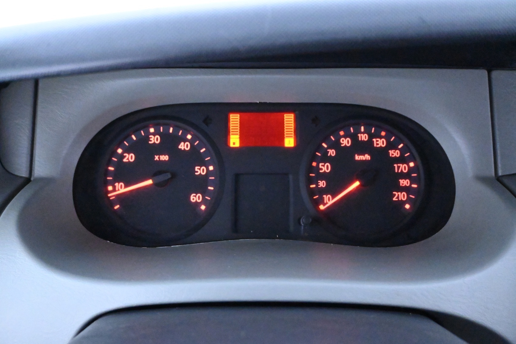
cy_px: 172
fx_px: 494
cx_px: 258
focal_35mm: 34
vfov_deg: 38.4
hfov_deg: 55.1
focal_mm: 23
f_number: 4.2
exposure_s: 1/40
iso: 20000
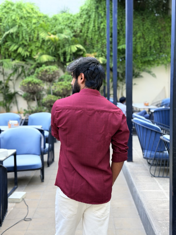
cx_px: 88
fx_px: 325
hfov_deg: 30.3
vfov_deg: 39.7
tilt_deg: -5.9
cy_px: 118
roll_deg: +0.1
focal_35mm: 48
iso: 80
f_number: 1.78
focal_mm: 6.76
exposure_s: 1/256
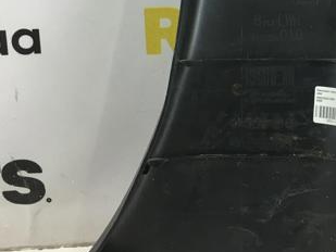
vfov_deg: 23.4
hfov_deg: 31.5
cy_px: -2
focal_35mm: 60
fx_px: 583
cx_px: 260
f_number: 2.2
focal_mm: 4.15
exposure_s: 1/33
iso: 32
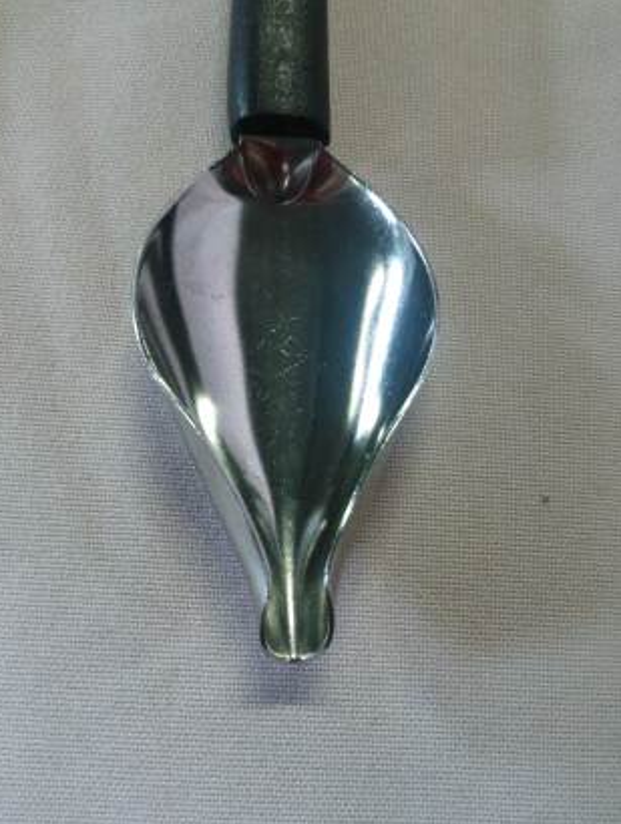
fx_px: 692
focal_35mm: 29
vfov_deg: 61.6
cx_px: 307
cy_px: 423
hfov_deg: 48.4
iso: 250
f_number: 2.5
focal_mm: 4.21
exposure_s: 1/35
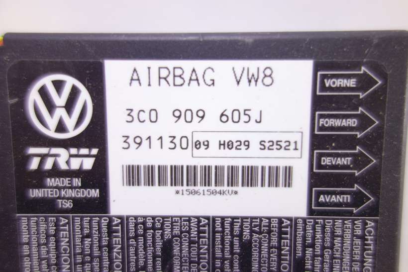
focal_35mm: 28
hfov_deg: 65.5
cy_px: 136
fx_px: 317
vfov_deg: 46.4
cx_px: 204
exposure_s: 1/100
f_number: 1.8
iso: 125
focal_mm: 10.4
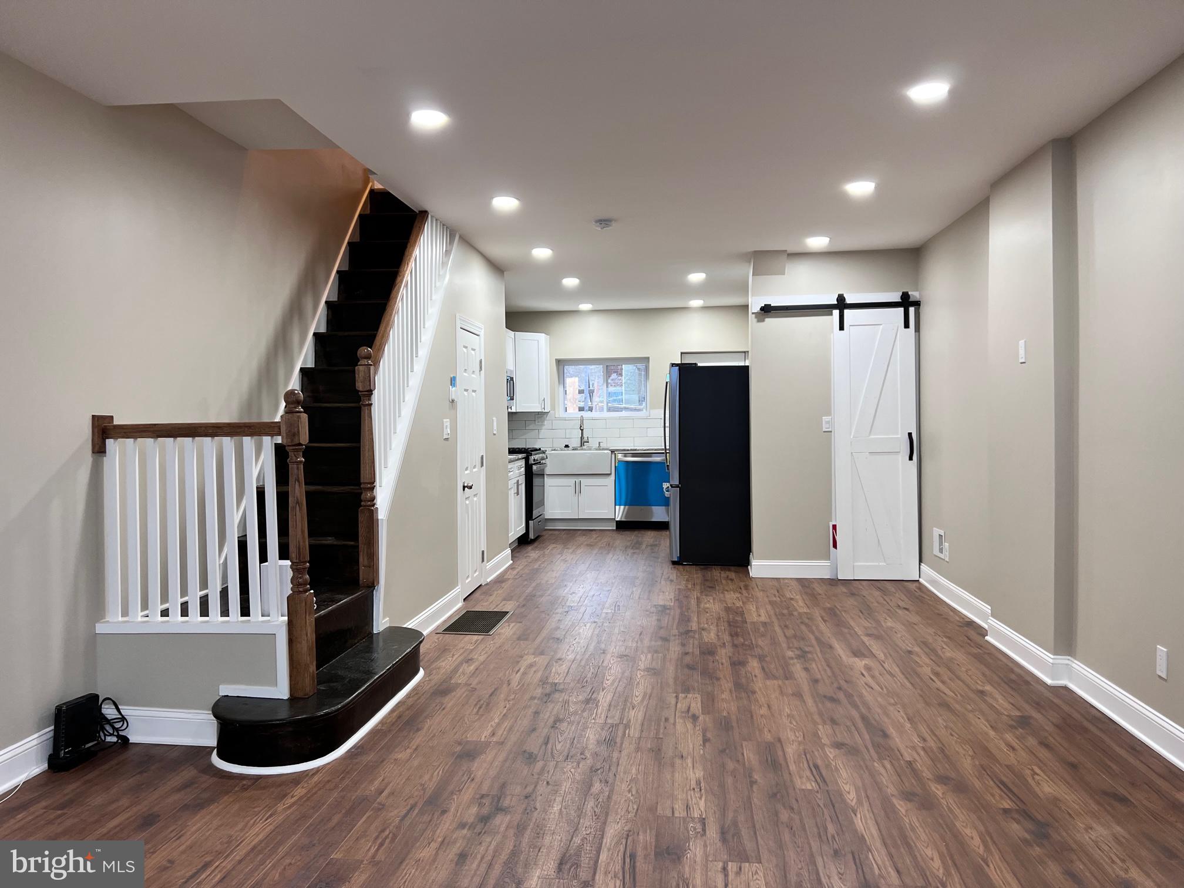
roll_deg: +1.0
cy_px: 444
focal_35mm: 26
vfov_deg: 53.1
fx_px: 889
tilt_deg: -1.5
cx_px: 592
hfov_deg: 67.3
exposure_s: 1/120
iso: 125
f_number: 1.5
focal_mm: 5.7
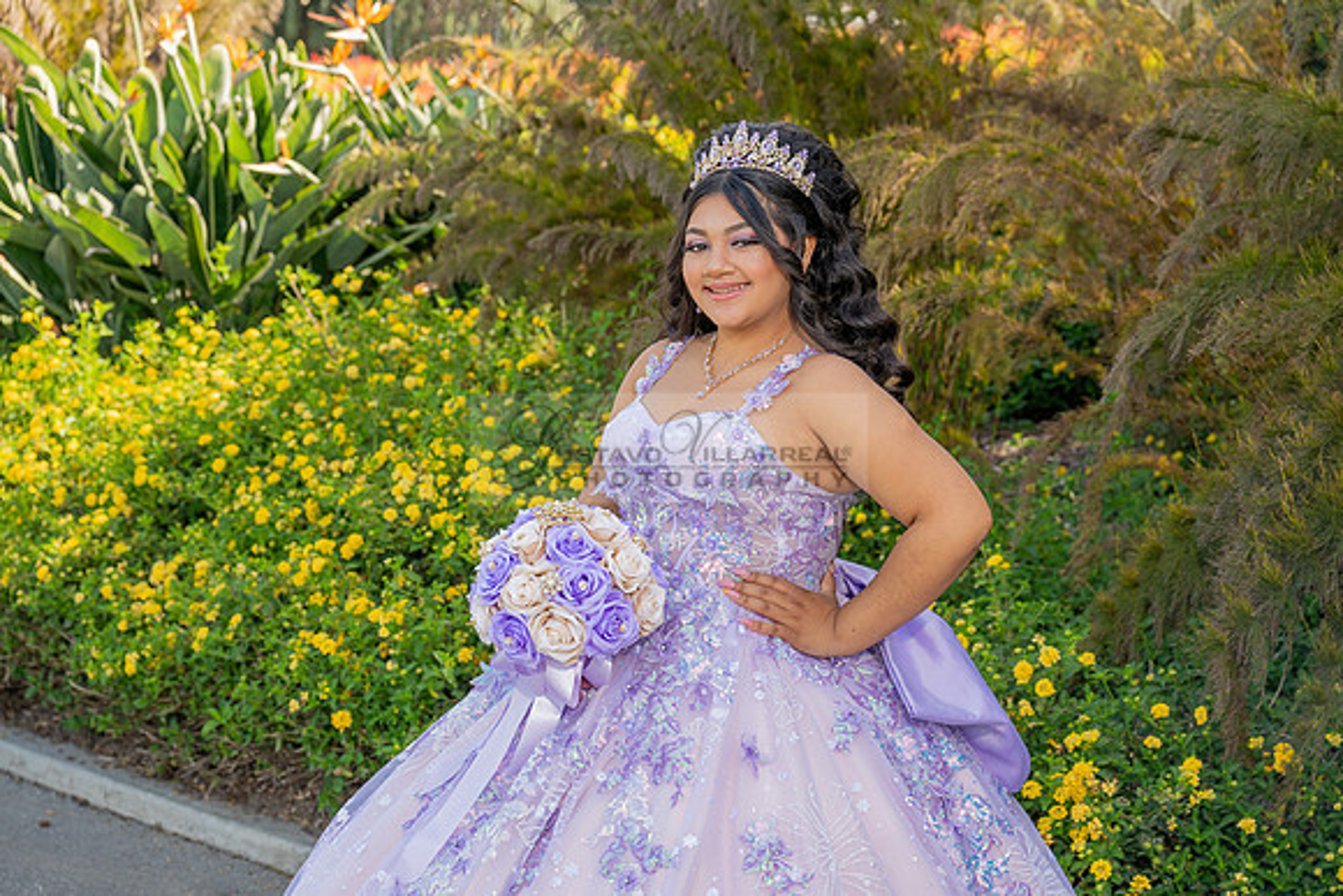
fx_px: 2239
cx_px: 672
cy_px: 448
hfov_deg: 33.4
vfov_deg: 22.6
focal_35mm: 60
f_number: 5
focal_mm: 60
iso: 200
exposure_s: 1/200
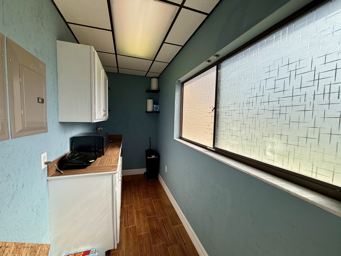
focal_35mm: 14
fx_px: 138
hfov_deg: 102.1
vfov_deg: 85.7
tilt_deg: -3.7
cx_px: 170
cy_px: 128
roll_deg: -1.8
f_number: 2.2
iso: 50
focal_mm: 2.22
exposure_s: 1/502
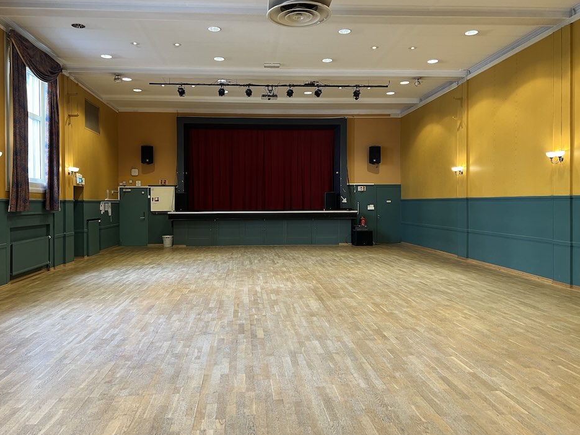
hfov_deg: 63.4
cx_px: 278
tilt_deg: -0.2
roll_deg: +0.1
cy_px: 202
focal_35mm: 28
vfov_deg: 49.7
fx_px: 469
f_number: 1.5
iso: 100
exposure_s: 1/50
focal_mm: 5.7
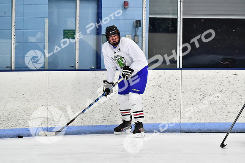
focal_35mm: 195
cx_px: 122
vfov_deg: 7.0
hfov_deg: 10.5
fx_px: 1327
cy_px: 82
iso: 6400
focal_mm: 130
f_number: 3.2
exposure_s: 1/1250
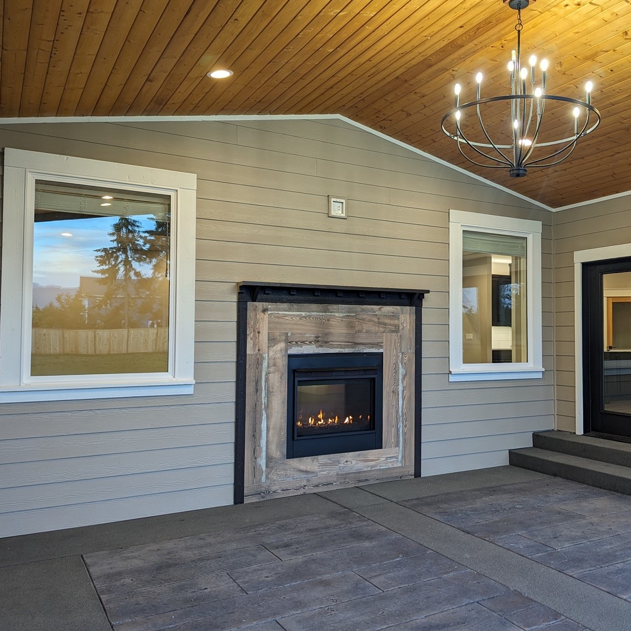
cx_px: 408
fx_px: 639
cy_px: 307
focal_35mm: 31
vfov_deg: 52.5
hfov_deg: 51.8
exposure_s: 1/24
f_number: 1.85
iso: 35
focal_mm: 6.81
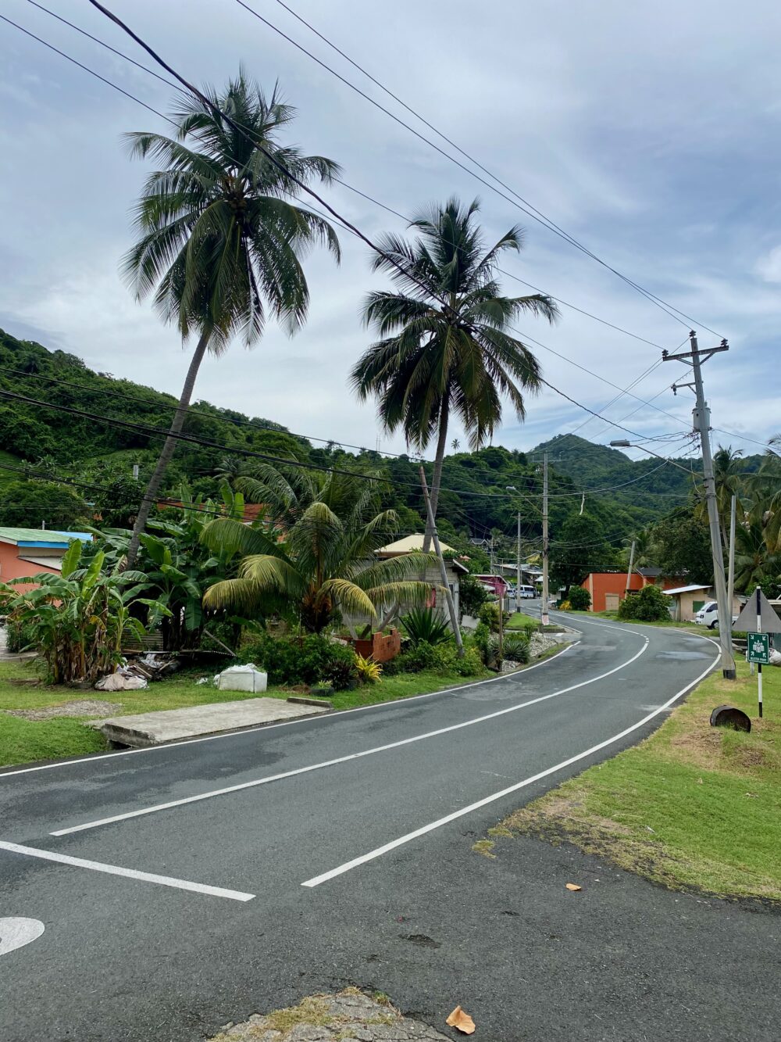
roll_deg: -1.1
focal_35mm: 26
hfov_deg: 53.1
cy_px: 521
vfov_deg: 67.3
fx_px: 782
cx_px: 390
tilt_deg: +5.7
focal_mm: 4.25
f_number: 1.8
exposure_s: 1/3731
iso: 32
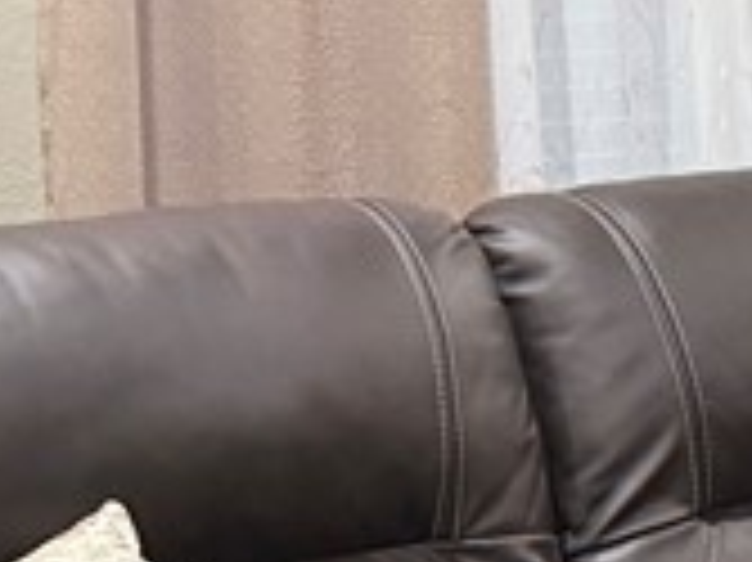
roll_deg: -0.1
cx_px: 1621
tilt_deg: -7.2
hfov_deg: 11.7
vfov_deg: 10.1
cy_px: 306
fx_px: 3191
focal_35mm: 147
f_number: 1.78
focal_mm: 6.76
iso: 640
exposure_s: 1/60
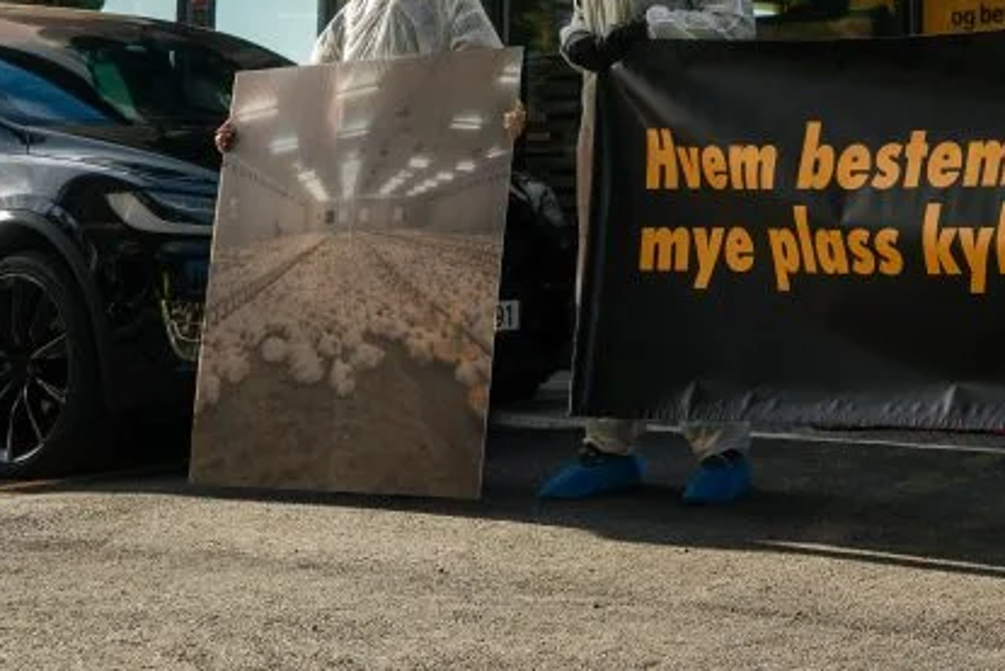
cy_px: -52
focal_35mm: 82
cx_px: 1228
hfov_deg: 22.6
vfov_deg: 16.2
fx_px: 2290
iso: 200
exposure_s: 1/1250
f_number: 3.5
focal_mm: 33.2
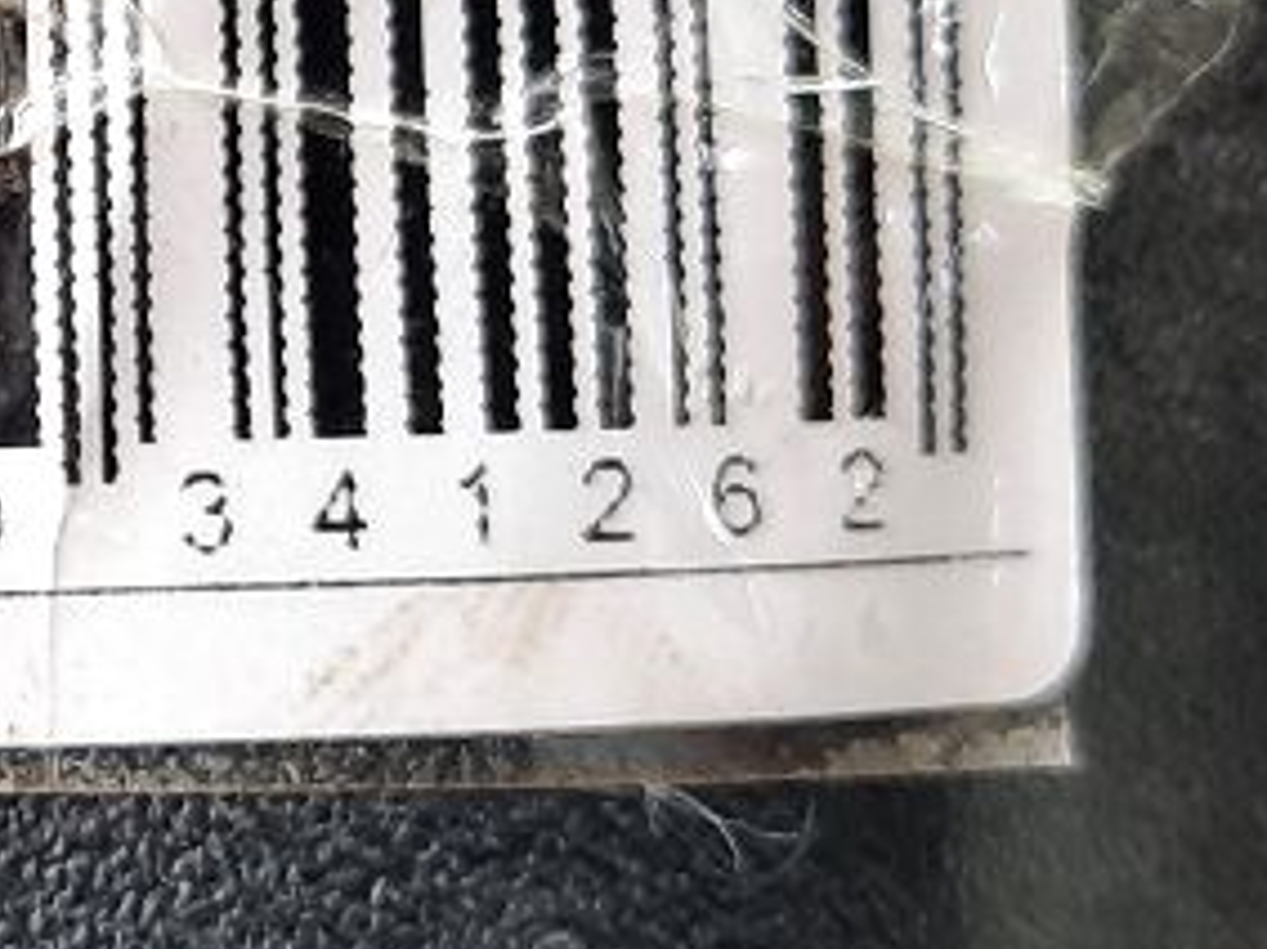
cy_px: 94
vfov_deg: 13.8
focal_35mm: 106
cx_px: -255
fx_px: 3878
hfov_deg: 17.7
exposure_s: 1/50
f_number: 2
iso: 160
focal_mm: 4.6
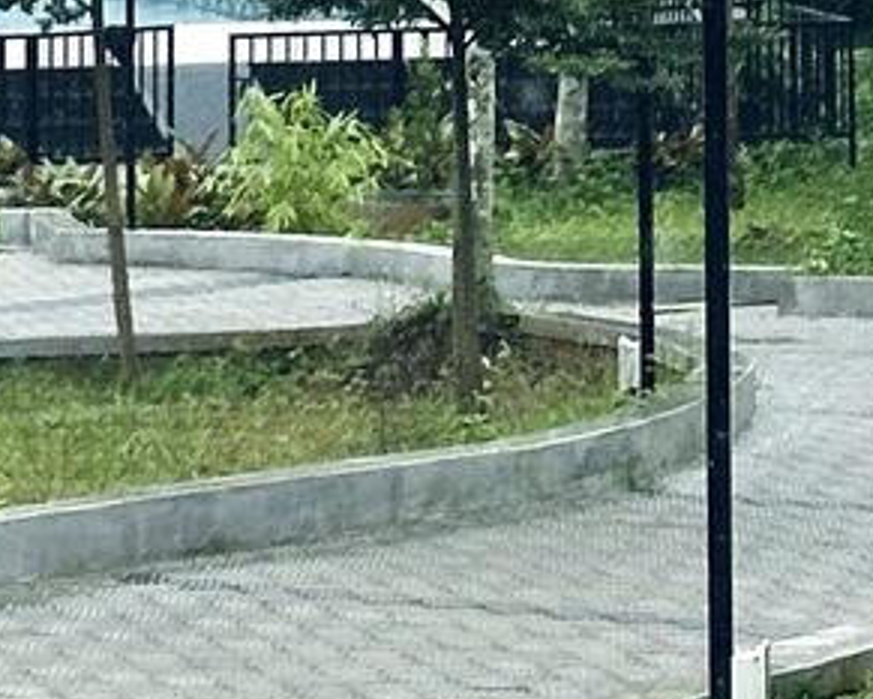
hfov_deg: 6.2
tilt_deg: +2.9
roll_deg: -1.4
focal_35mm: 309
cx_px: -162
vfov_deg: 4.9
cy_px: -963
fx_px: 7986
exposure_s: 1/3058
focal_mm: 6.86
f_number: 1.78
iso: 64
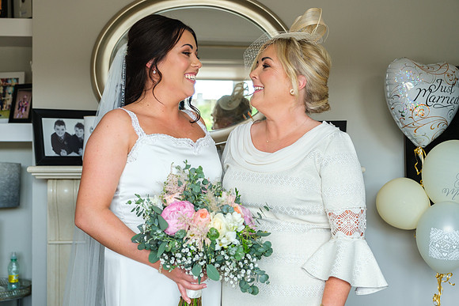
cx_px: 221
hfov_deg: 38.3
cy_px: 159
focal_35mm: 52
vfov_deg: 26.1
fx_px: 661
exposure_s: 1/160
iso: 500
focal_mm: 33.2
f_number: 2.8
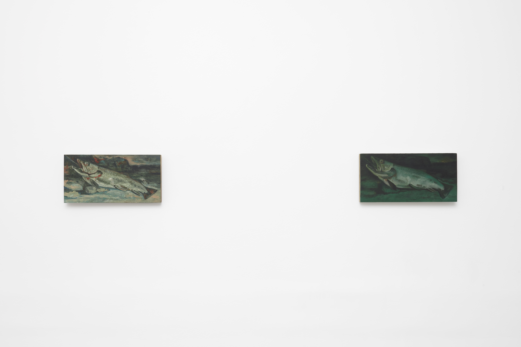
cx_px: 260
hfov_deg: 48.5
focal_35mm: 40
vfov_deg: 33.4
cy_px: 174
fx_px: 579
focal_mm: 40
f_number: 18
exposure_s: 1/80
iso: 64
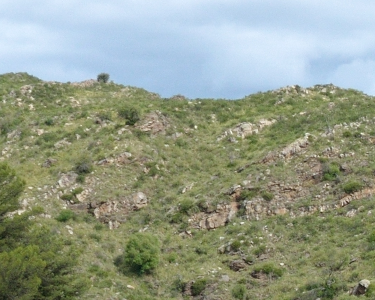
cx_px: 484
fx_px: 1742
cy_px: 350
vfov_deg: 9.7
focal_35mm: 157
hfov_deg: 11.9
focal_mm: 18
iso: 100
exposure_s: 1/320
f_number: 13
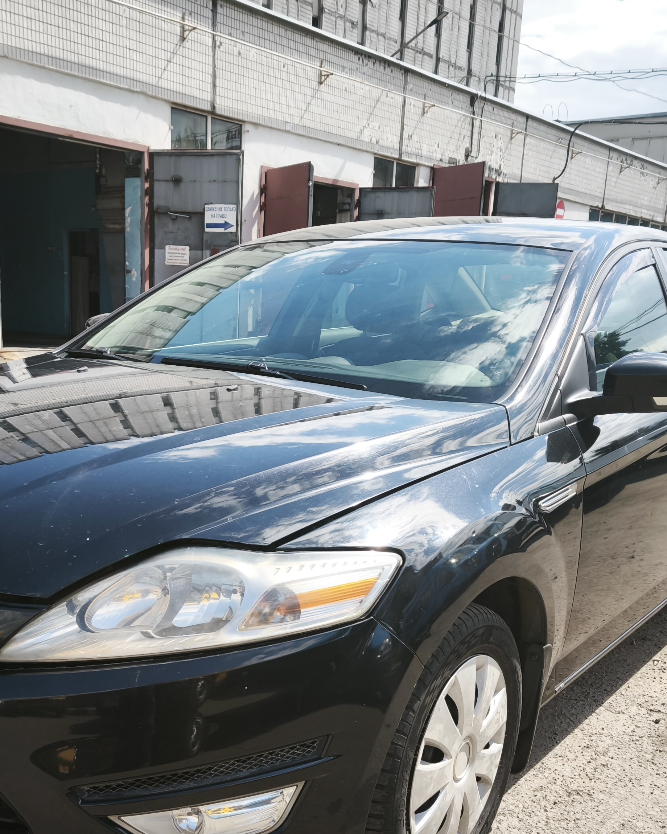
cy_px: 548
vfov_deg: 45.2
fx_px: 987
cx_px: 249
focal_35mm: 40
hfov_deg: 37.1
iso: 80
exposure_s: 1/1392
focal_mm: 5.35
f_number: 1.7
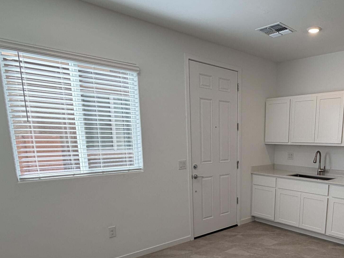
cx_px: 249
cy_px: 197
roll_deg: -1.0
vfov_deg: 46.3
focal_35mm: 29
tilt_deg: -12.1
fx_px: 288
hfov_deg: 59.1
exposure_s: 1/120
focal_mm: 2.22
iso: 64
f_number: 2.2
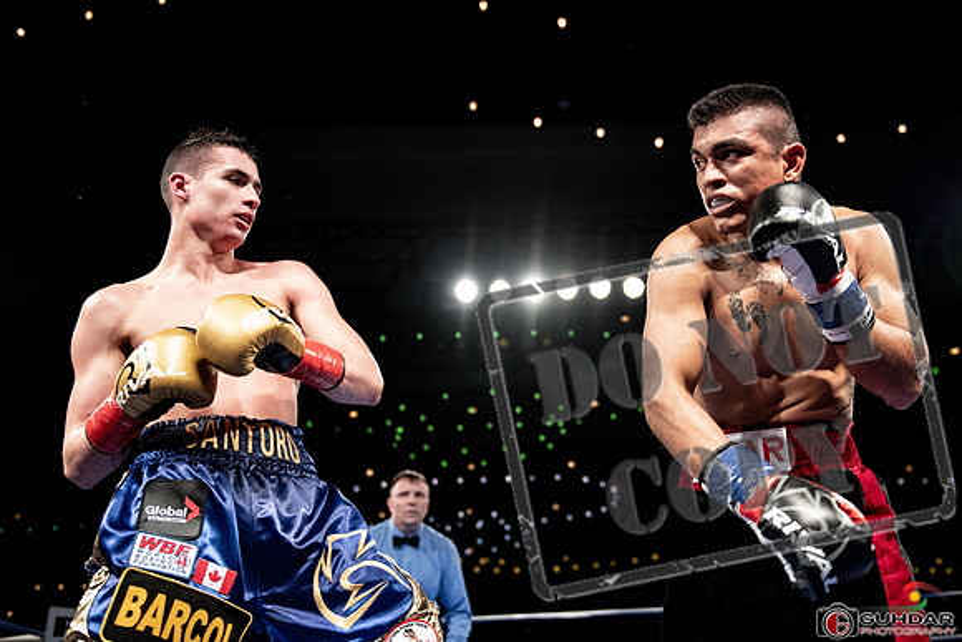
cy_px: 323
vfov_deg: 37.3
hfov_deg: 53.6
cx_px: 512
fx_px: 952
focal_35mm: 36
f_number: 2.8
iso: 2000
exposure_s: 1/1000
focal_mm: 32
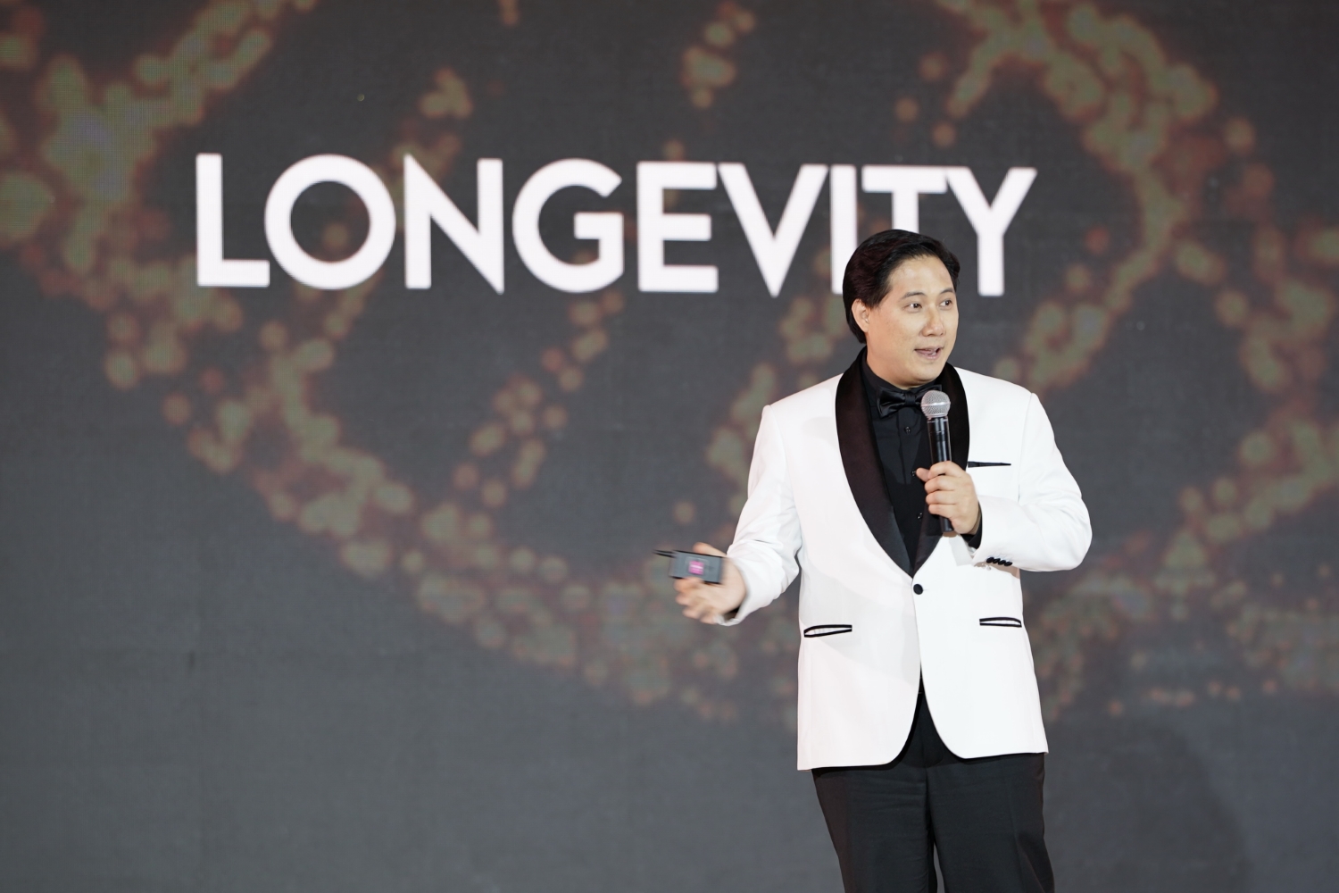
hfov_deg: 10.2
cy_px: 446
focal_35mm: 202
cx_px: 670
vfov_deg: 6.8
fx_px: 7513
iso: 160
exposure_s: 1/60
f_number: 1.8
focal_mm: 135
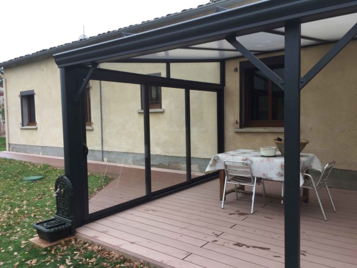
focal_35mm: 29
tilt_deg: -2.1
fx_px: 299
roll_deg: +0.9
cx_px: 178
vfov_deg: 48.2
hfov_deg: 61.7
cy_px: 134
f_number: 2.2
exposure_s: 1/100
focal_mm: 4.15
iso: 32
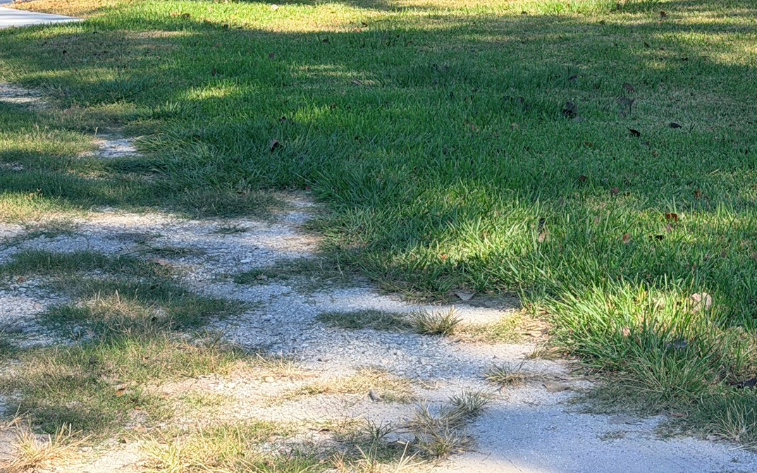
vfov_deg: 13.2
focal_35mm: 97
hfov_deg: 21.4
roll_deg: +1.9
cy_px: -56
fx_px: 2001
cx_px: 407
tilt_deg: -2.4
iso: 80
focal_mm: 6.76
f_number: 1.78
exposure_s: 1/1980
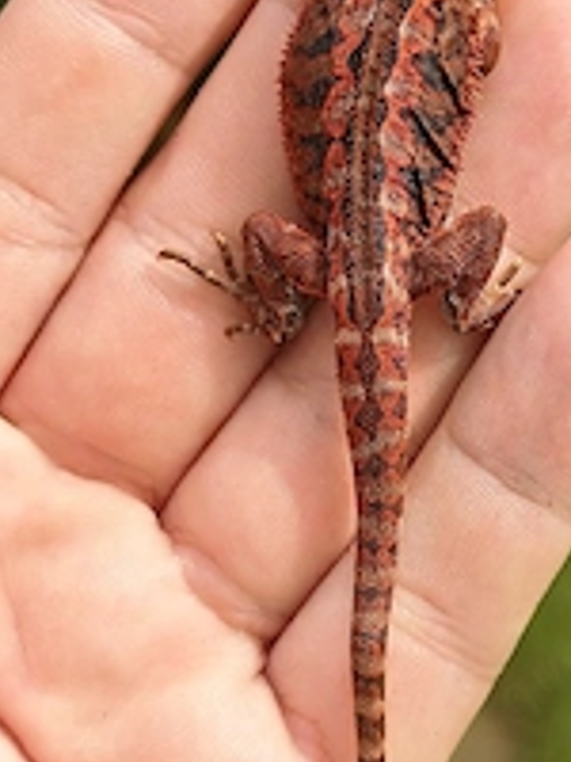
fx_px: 2375
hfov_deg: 13.7
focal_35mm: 108
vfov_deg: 18.2
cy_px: 373
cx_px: 400
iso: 50
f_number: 1.67
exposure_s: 1/2500
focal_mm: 8.71
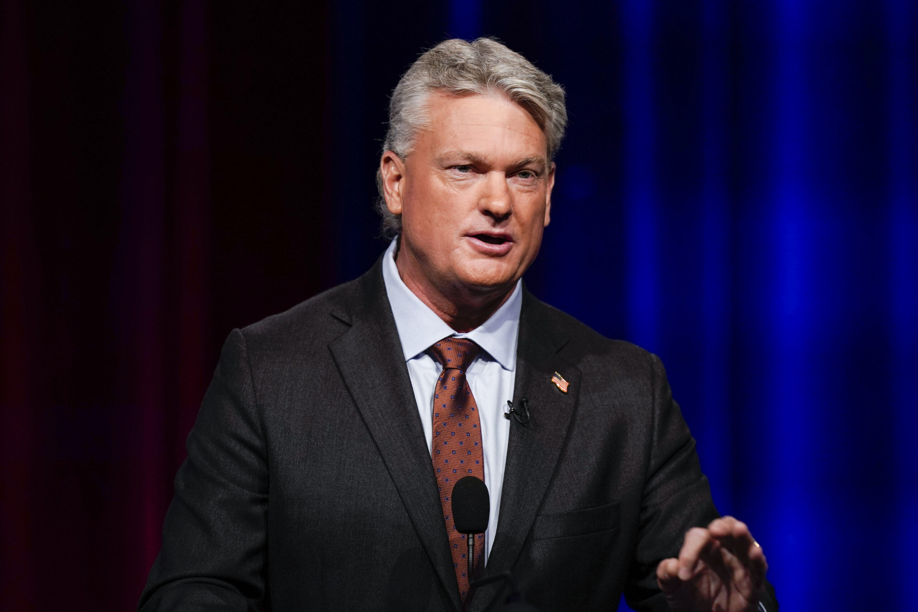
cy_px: 306
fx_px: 10200
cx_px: 459
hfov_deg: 5.2
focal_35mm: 400
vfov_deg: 3.4
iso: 1250
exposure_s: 1/250
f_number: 2.8
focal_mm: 400
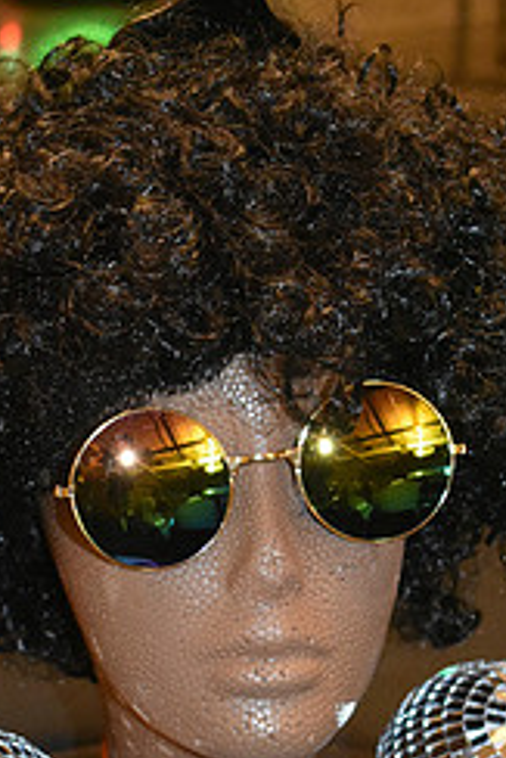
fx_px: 2253
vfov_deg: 19.0
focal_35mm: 107
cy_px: 541
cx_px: 206
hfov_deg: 12.8
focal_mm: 30
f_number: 4.2
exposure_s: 1/60
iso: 4500
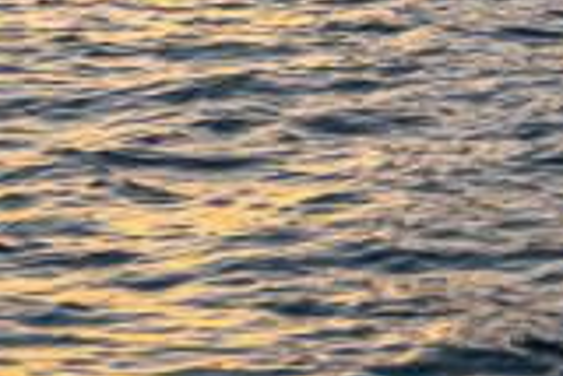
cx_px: 1773
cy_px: -1026
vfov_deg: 4.7
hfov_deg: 6.8
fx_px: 4242
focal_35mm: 271
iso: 2000
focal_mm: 36
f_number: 2.8
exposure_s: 1/160
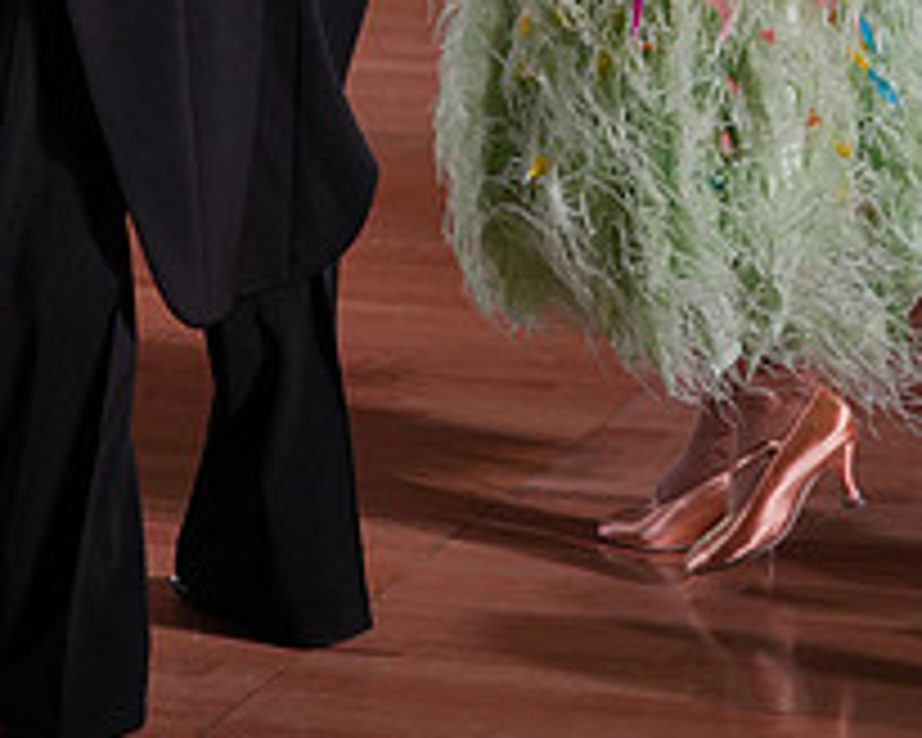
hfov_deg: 10.4
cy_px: -513
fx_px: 5076
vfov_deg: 8.1
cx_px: 434
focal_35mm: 186
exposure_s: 1/800
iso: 1000
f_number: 2.8
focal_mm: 70
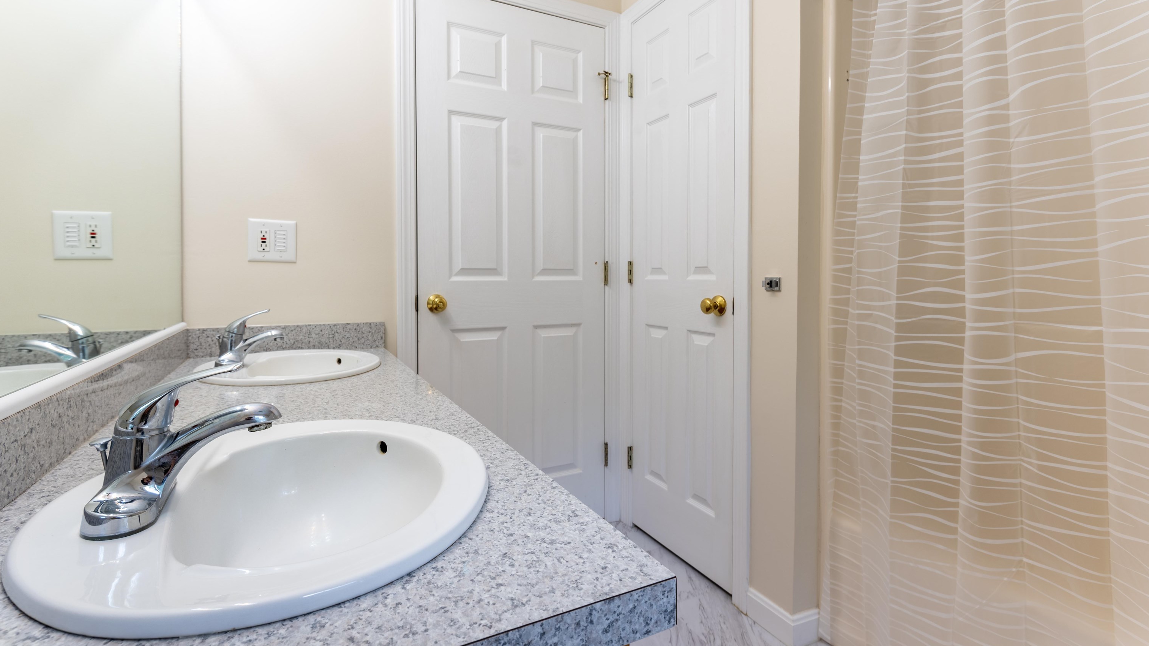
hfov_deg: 95.9
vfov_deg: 63.8
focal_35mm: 17
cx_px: 576
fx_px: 518
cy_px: 289
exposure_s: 1/125
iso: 200
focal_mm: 16
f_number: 8
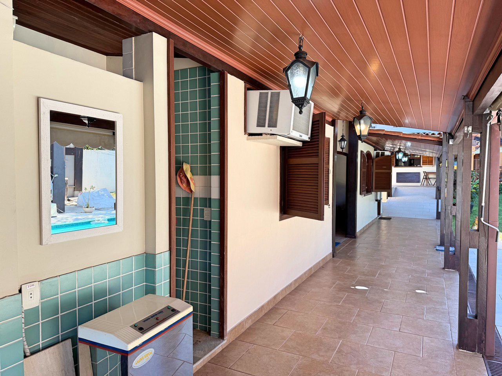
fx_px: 348
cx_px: 251
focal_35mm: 24
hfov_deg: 71.6
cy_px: 188
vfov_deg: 56.8
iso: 80
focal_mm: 6.76
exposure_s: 1/323
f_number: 1.78
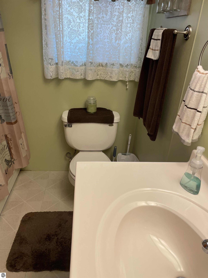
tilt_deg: -24.3
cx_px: 104
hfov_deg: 53.1
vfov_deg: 67.3
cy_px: 139
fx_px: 208
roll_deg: -0.7
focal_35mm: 26
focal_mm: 4.2
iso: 125
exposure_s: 1/120
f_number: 1.6
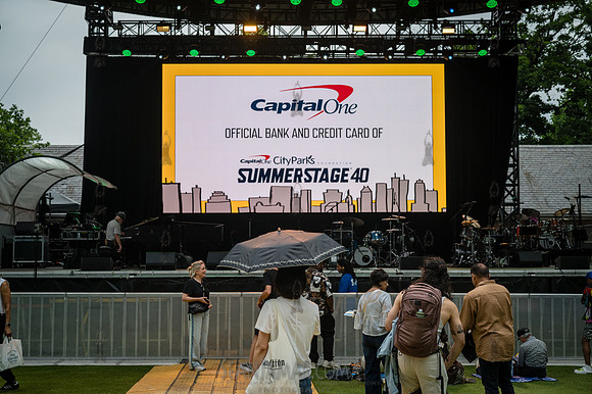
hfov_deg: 36.3
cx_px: 296
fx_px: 904
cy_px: 197
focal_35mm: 55
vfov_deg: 24.6
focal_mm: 55
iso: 500
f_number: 4
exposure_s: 1/2000
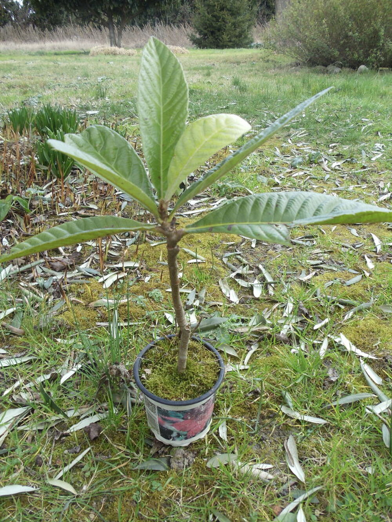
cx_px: 196
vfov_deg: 42.9
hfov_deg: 32.9
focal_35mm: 44
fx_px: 664
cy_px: 261
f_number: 3.5
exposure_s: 1/100
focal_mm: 6
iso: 100
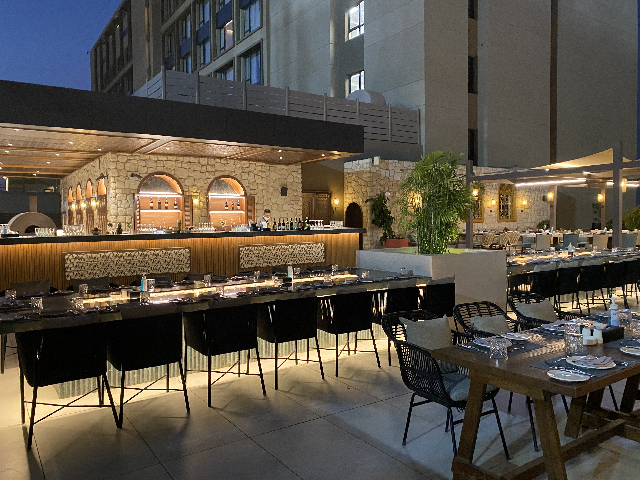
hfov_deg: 67.3
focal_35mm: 26
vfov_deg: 53.1
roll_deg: +0.7
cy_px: 240
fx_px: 481
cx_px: 320
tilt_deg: -2.7
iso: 640
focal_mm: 4.25
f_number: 1.8
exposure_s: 1/33
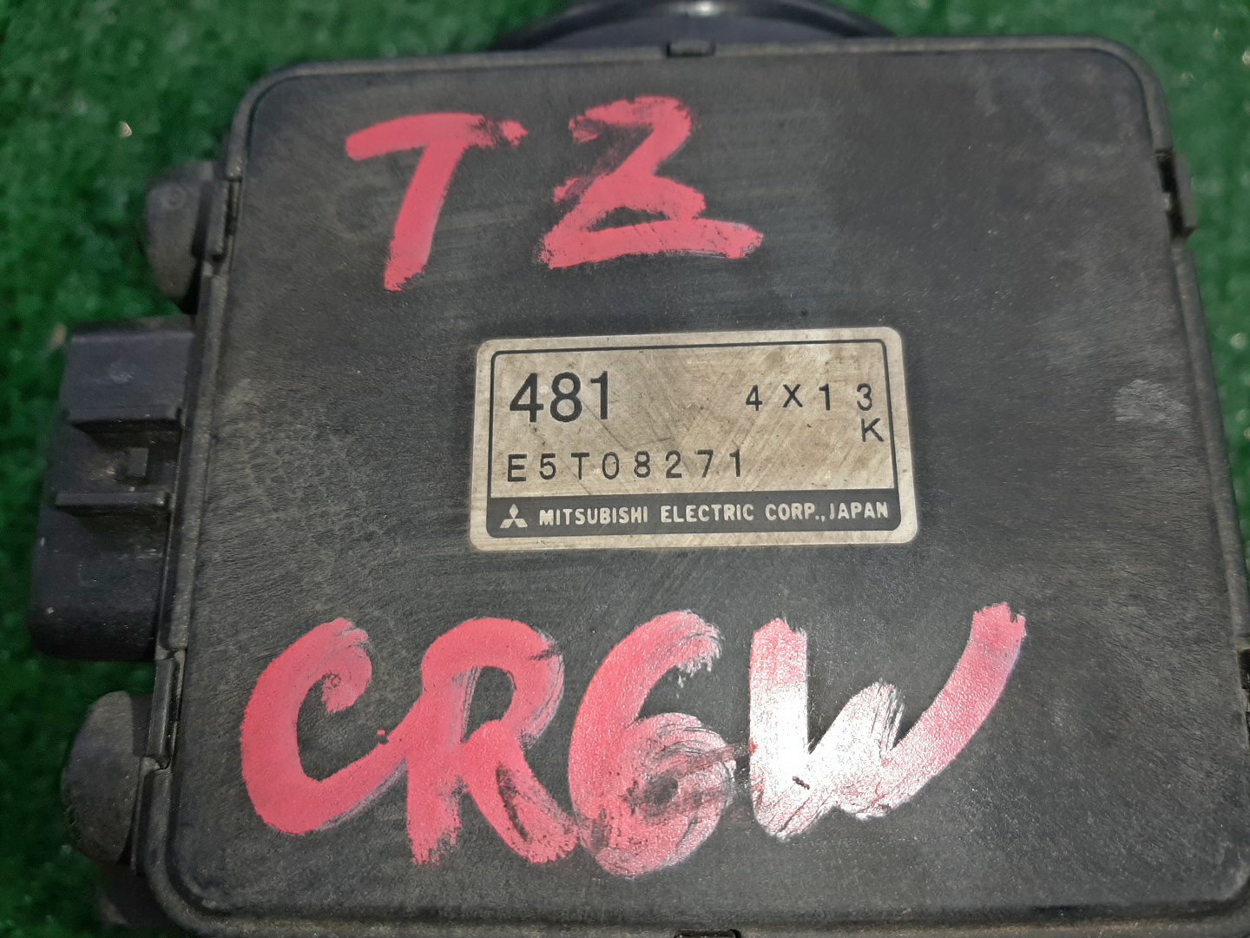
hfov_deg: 67.3
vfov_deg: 53.1
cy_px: 469
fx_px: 939
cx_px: 625
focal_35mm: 26
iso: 49
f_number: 1.7
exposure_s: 1/100
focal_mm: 3.93
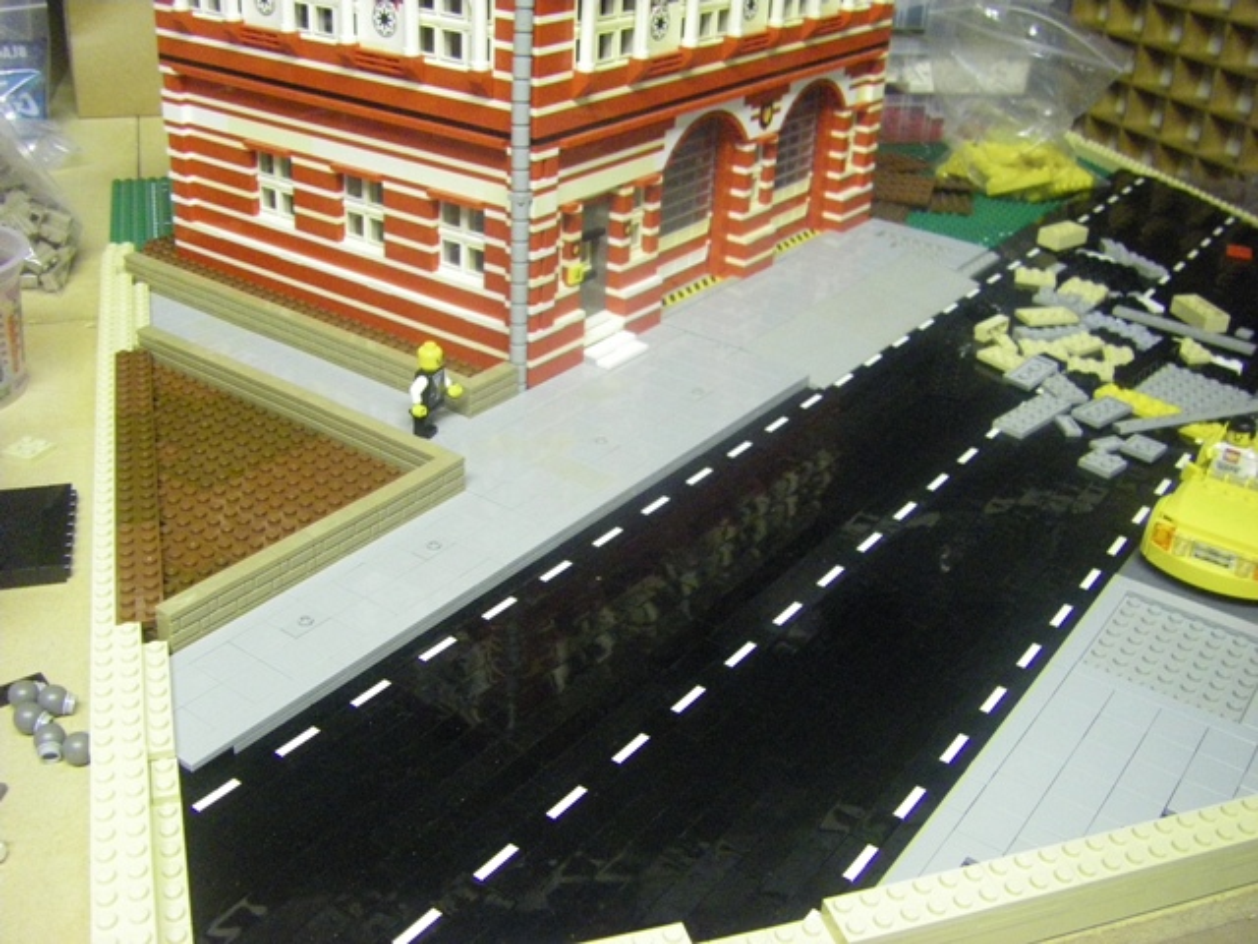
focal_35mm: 38
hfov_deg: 49.0
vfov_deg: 37.7
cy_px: 472
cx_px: 629
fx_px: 1381
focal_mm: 6.3
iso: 800
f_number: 3.5
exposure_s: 1/20
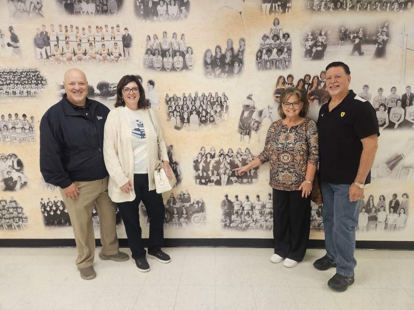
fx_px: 275
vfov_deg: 58.9
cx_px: 207
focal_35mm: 23
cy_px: 155
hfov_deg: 73.9
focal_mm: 5.4
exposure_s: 1/120
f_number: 1.8
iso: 250
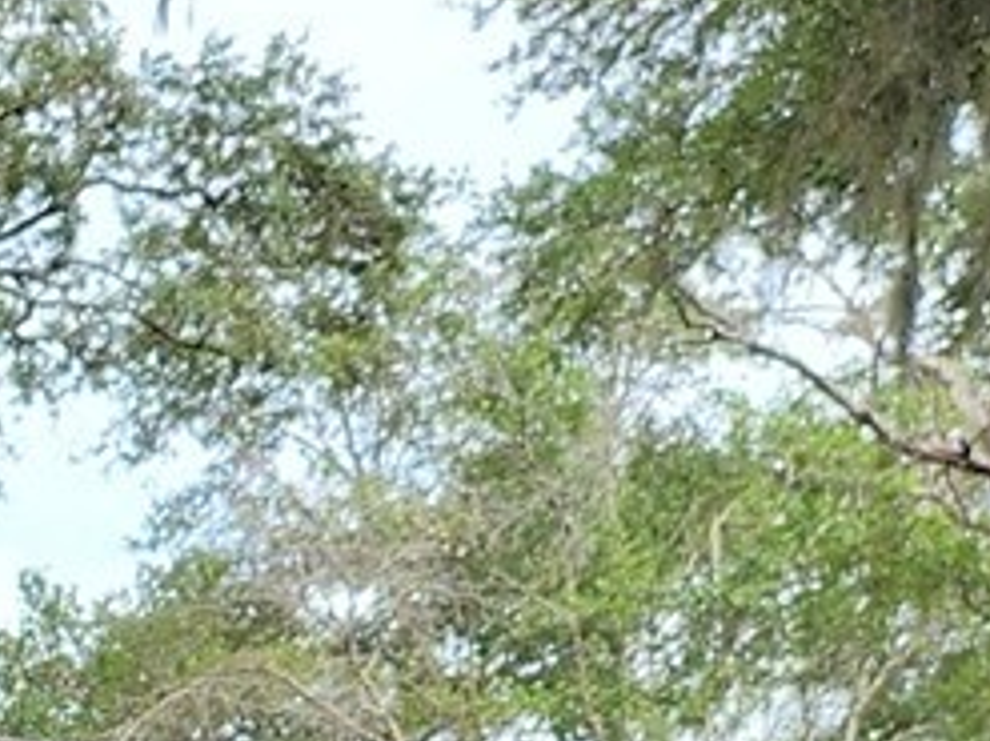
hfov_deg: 10.5
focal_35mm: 149
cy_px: 1582
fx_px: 4259
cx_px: -1691
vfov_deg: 9.2
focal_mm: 5.4
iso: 20
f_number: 1.8
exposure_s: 1/500
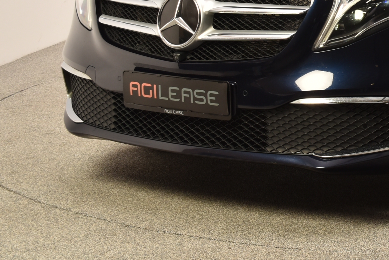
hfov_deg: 17.5
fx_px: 1189
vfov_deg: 12.2
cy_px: -53
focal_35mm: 110
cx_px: 498
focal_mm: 26
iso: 100
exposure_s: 1/200
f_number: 7.1
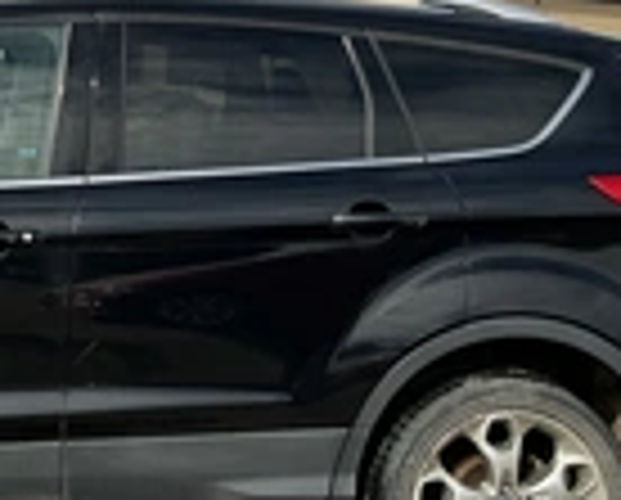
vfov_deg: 19.3
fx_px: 1455
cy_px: 104
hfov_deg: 22.9
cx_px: -36
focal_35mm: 79
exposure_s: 1/1730
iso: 25
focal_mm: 3
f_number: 1.8
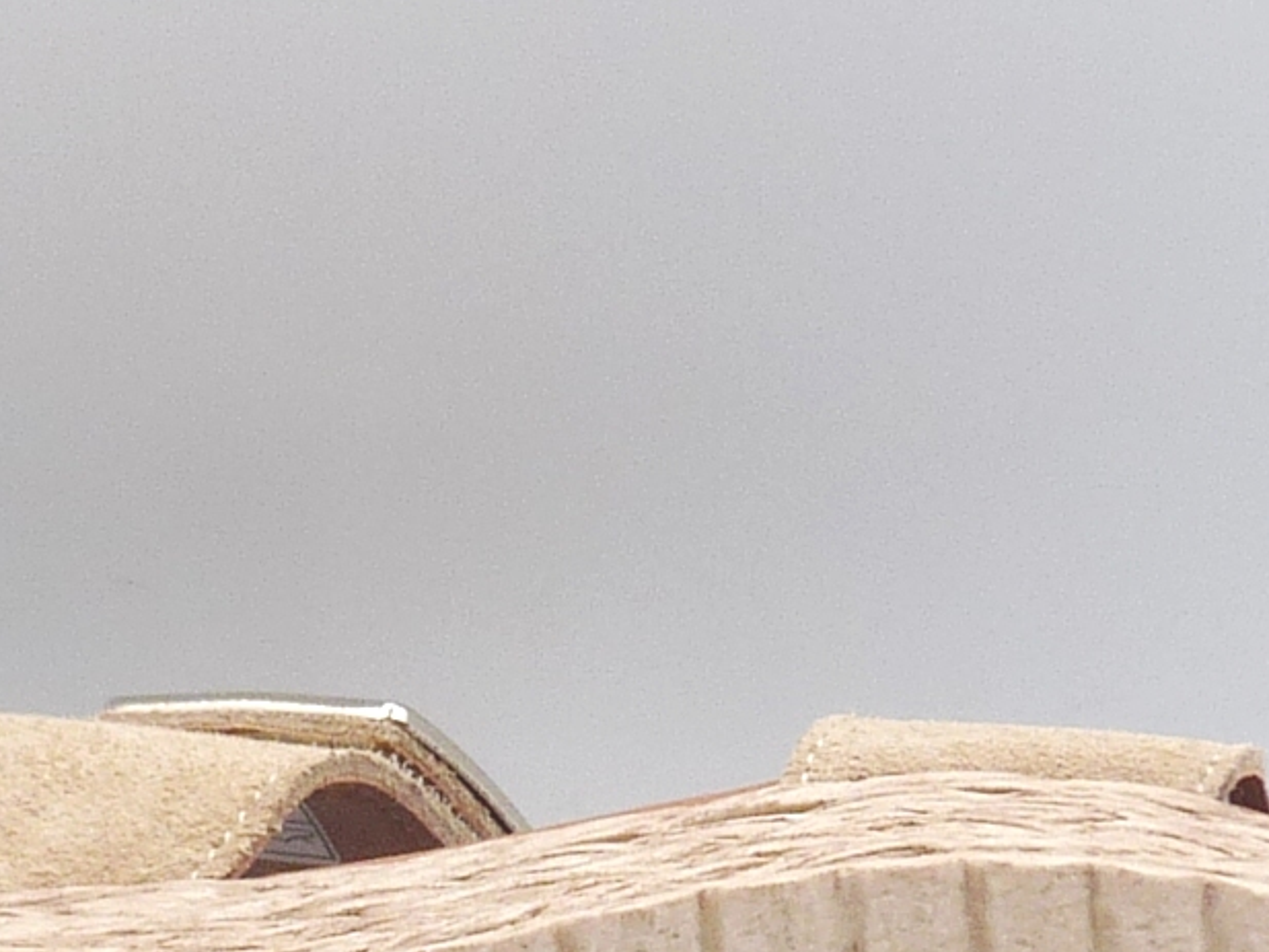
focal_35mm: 127
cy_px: 1092
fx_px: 4657
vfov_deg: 11.5
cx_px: 387
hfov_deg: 15.5
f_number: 4.5
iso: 100
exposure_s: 1/200
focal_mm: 4.8
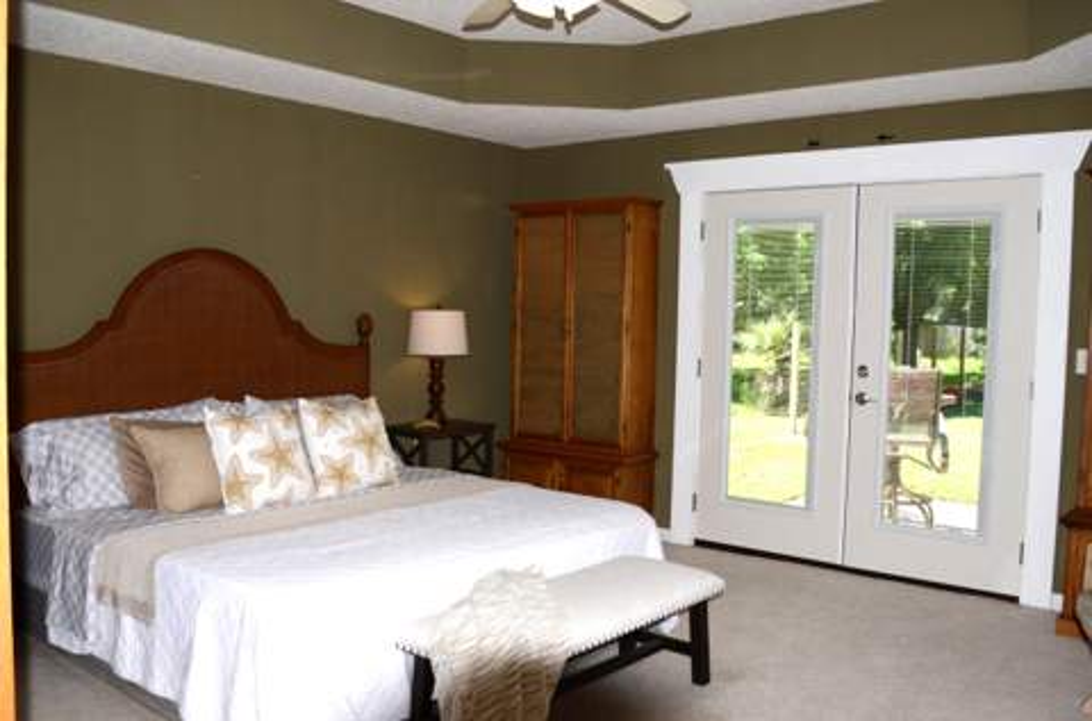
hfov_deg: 67.5
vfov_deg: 47.7
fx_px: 817
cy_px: 360
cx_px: 546
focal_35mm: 27
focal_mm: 18
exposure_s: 1/250
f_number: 3.5
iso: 100
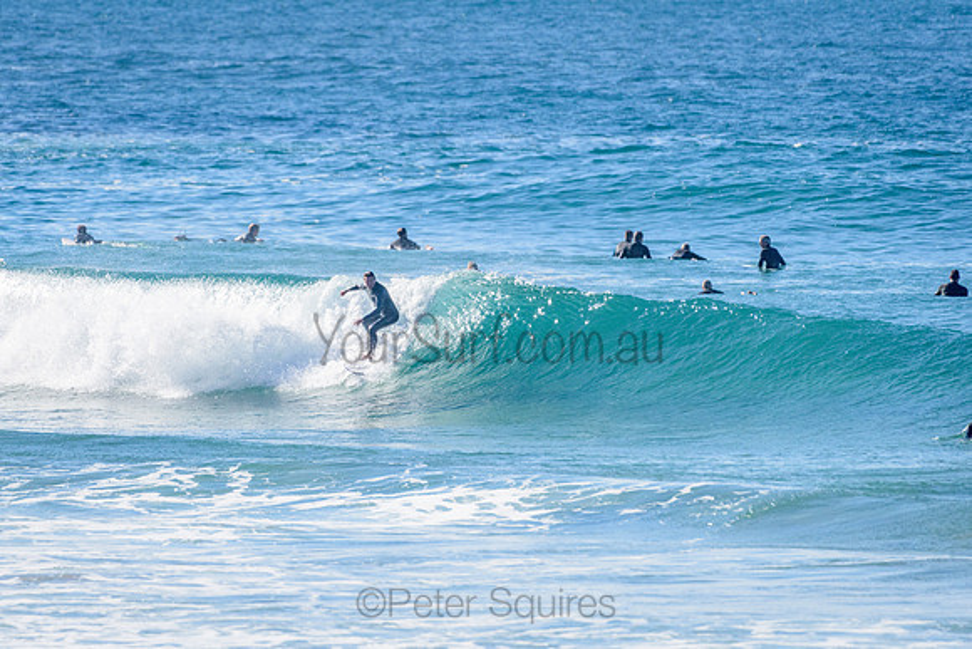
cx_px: 424
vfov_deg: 2.2
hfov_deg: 3.4
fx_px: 16561
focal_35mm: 613
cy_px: 316
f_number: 5.6
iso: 720
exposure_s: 1/8000
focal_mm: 500
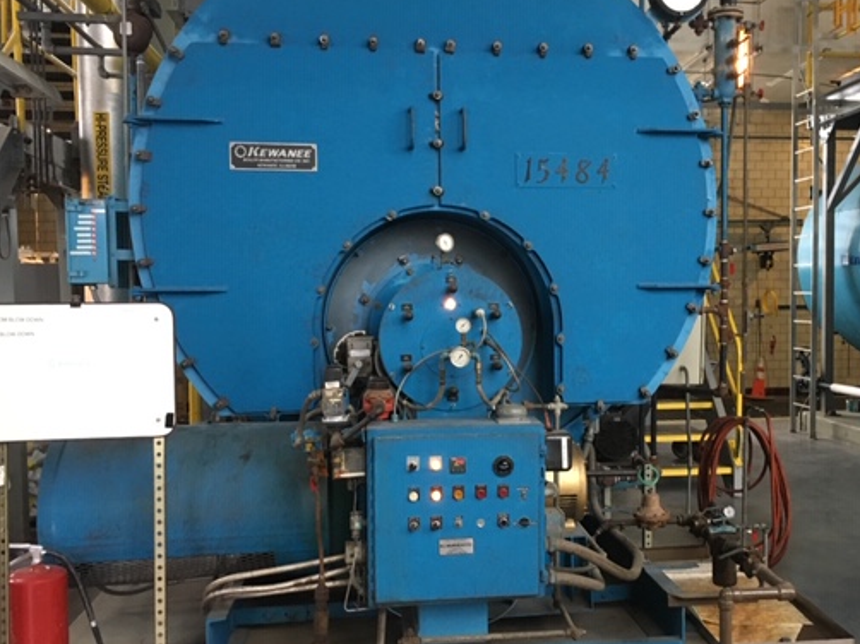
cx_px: 517
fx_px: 919
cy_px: 344
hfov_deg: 49.8
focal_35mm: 37
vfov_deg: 38.6
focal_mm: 4.15
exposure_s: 1/24
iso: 200
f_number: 2.2
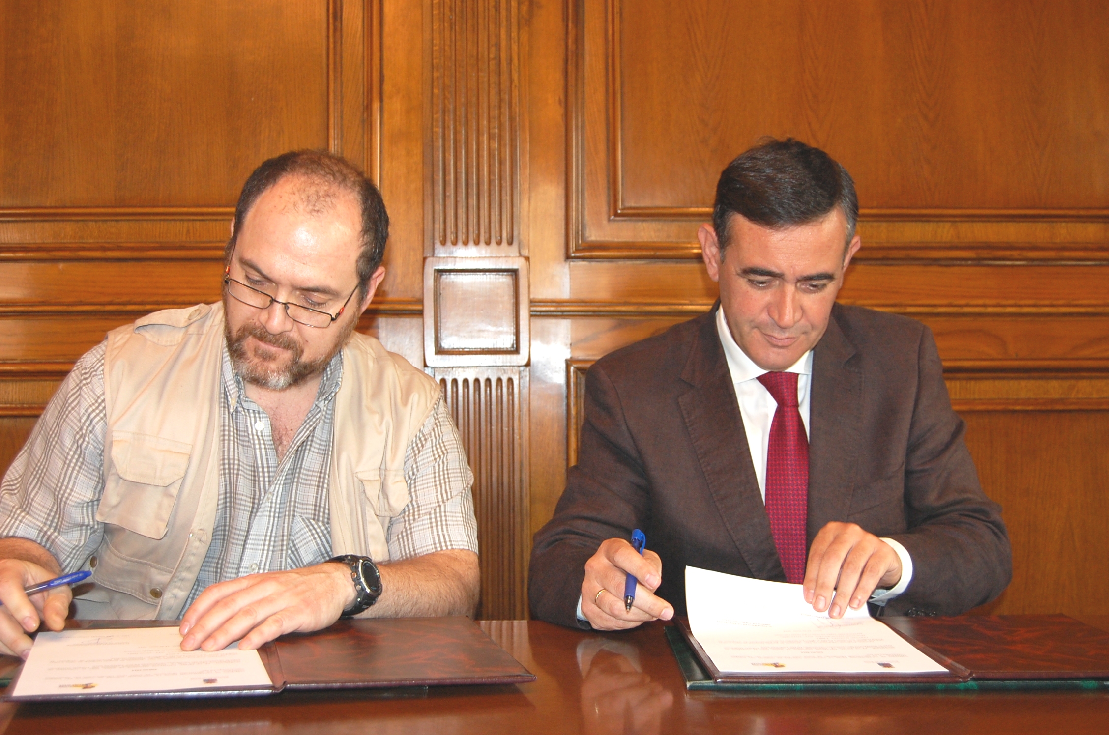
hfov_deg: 49.6
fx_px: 1199
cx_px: 554
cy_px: 368
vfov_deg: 34.1
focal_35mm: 39
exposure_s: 1/60
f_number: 4.2
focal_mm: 26
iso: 400
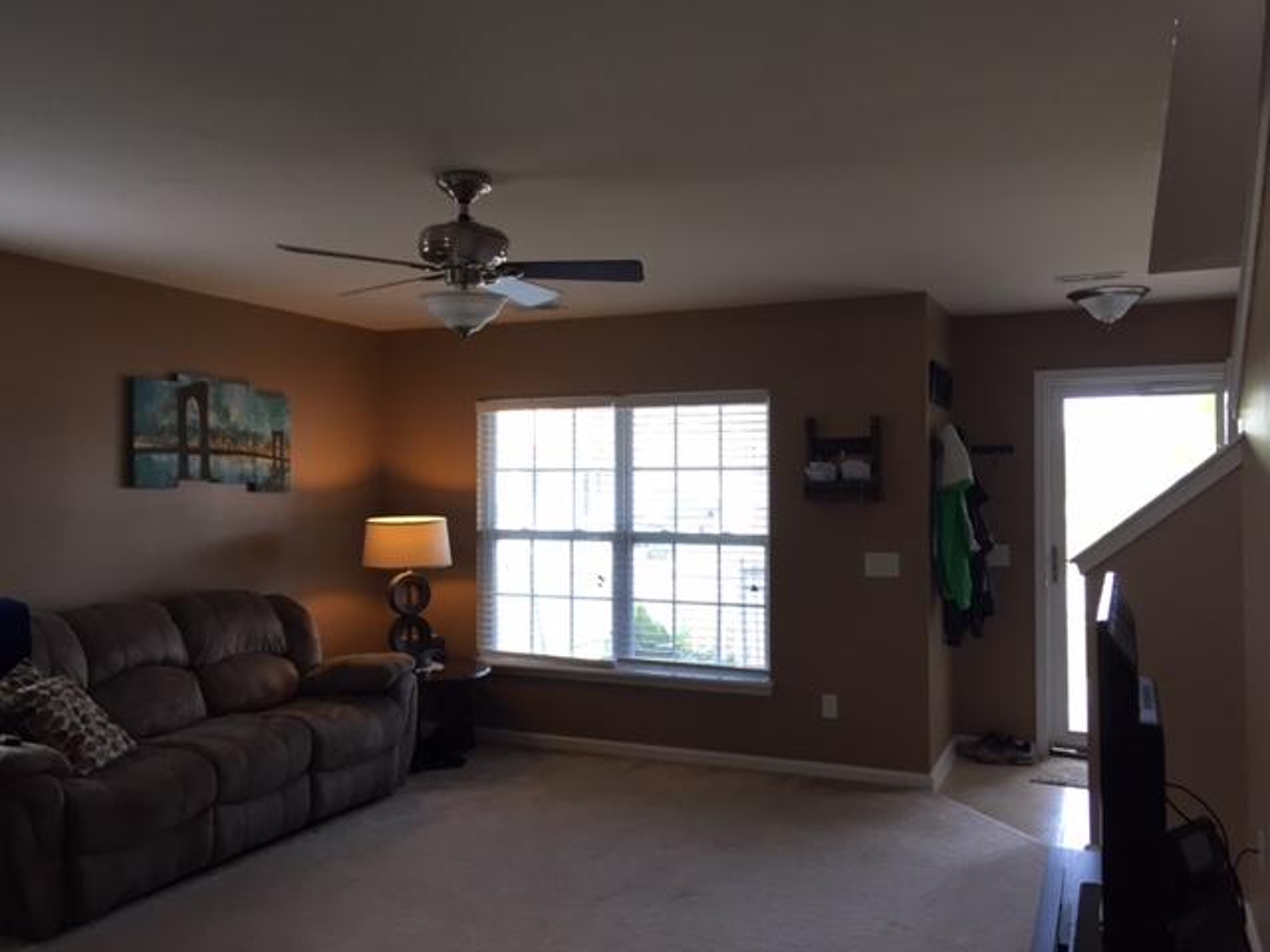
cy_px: 476
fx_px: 1064
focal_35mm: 29
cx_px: 635
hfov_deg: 61.7
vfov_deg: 48.2
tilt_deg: -0.1
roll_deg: -0.9
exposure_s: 1/30
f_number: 2.2
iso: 32
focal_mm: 4.15
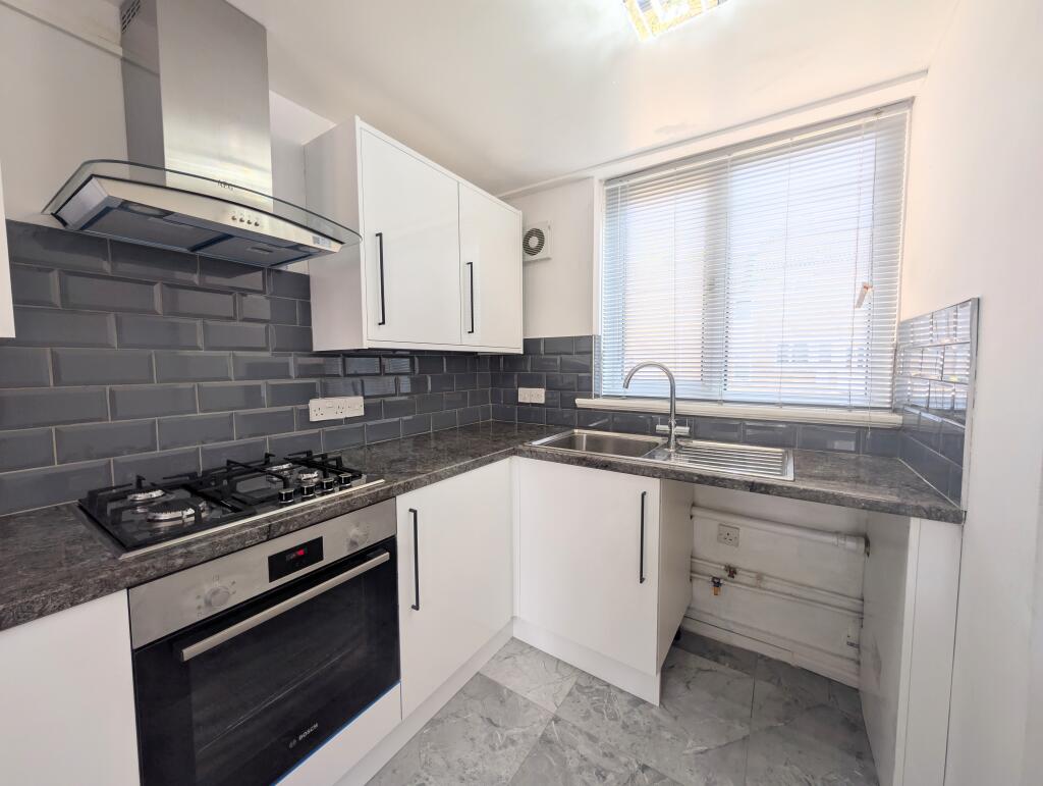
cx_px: 522
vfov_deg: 94.6
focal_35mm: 12
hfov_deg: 110.5
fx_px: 362
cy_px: 393
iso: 45
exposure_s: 1/192
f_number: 1.7
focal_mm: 2.02
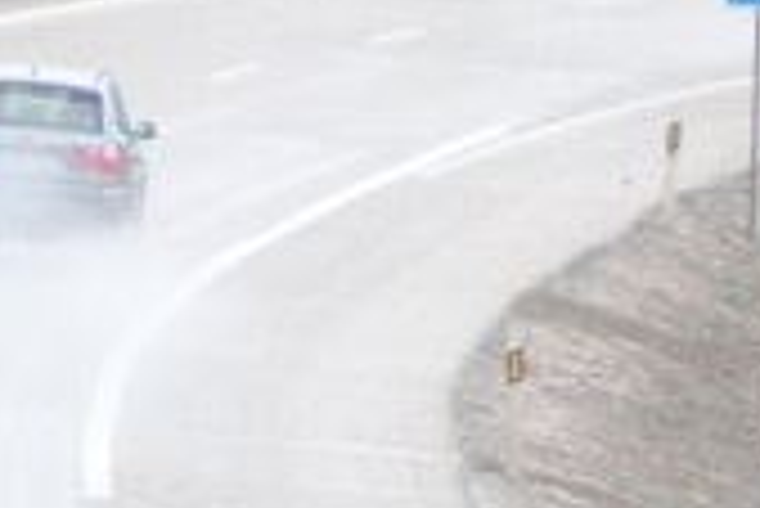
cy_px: 524
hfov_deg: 1.5
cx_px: 679
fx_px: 30003
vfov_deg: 1.0
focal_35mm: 1420
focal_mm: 200
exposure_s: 1/1250
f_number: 5.6
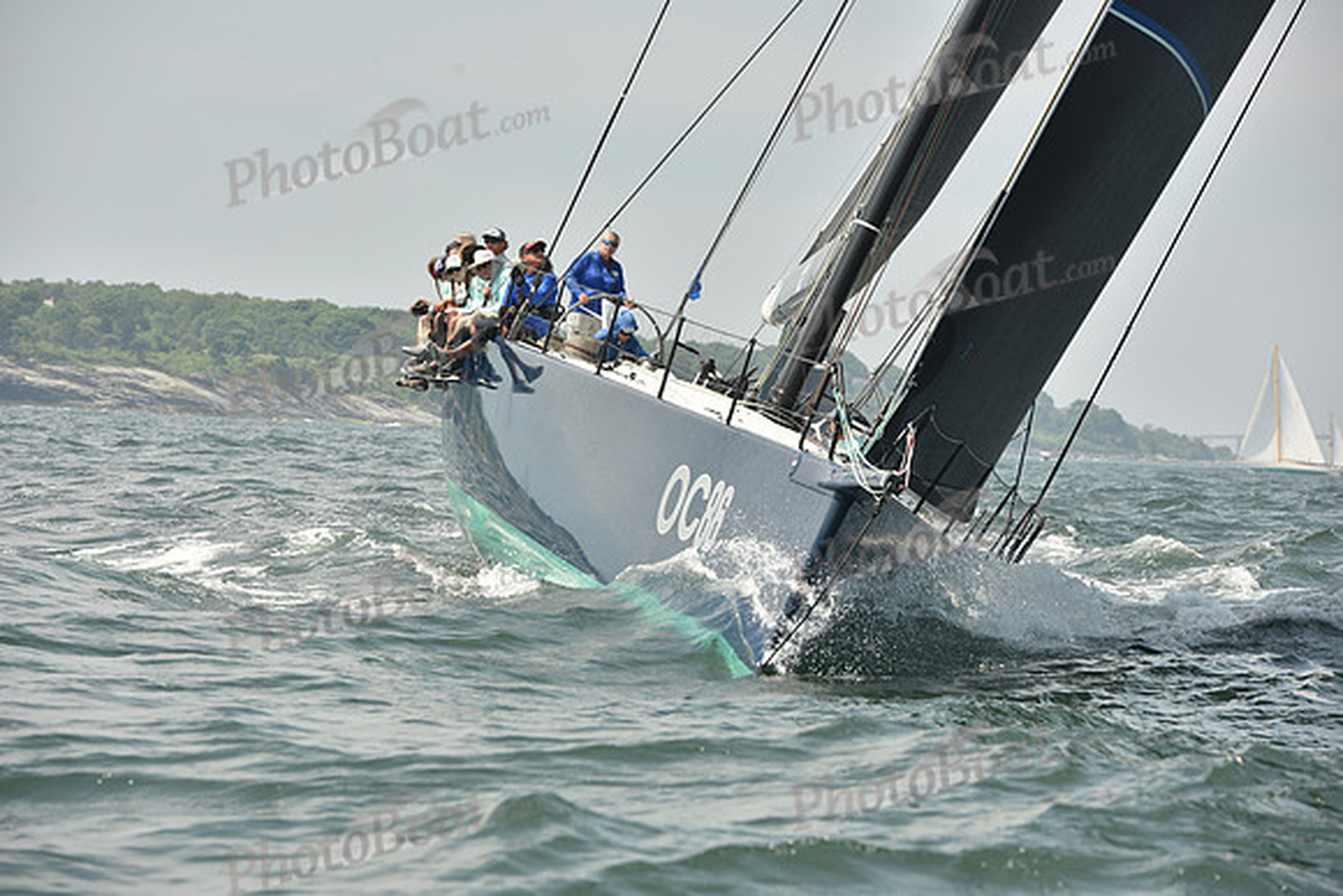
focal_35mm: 185
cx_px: 672
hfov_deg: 11.1
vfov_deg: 7.4
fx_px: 6903
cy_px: 448
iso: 250
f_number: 9
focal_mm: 185
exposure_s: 1/800
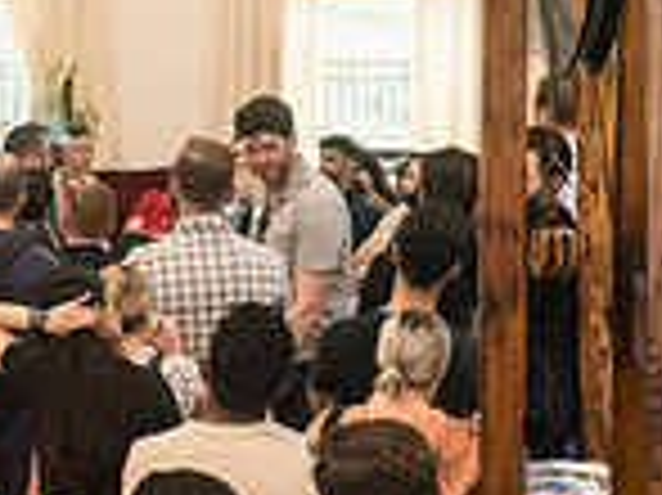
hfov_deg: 14.5
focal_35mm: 133
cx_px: -50
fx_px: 2541
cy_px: 200
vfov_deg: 11.1
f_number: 4
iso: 4000
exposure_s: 1/200
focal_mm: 35
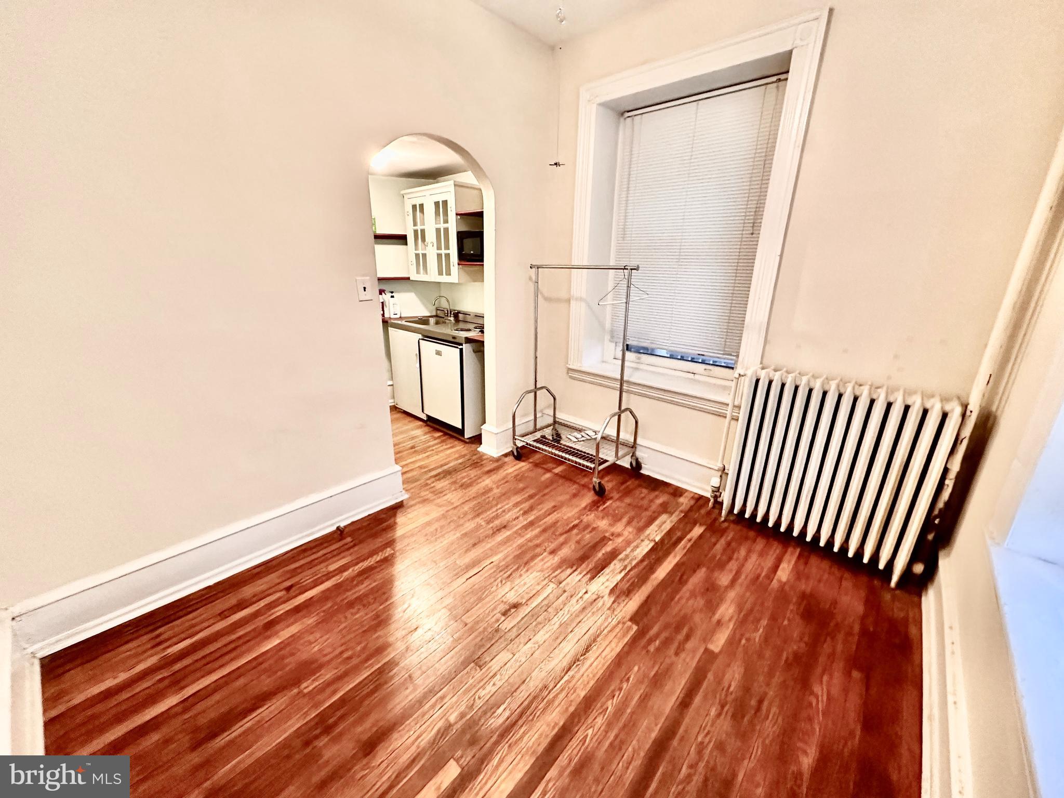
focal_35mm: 14
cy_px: 399
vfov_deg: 85.7
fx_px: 430
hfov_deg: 102.1
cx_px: 532
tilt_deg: -18.5
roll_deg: -0.7
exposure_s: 1/60
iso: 800
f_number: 2.2
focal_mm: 2.22
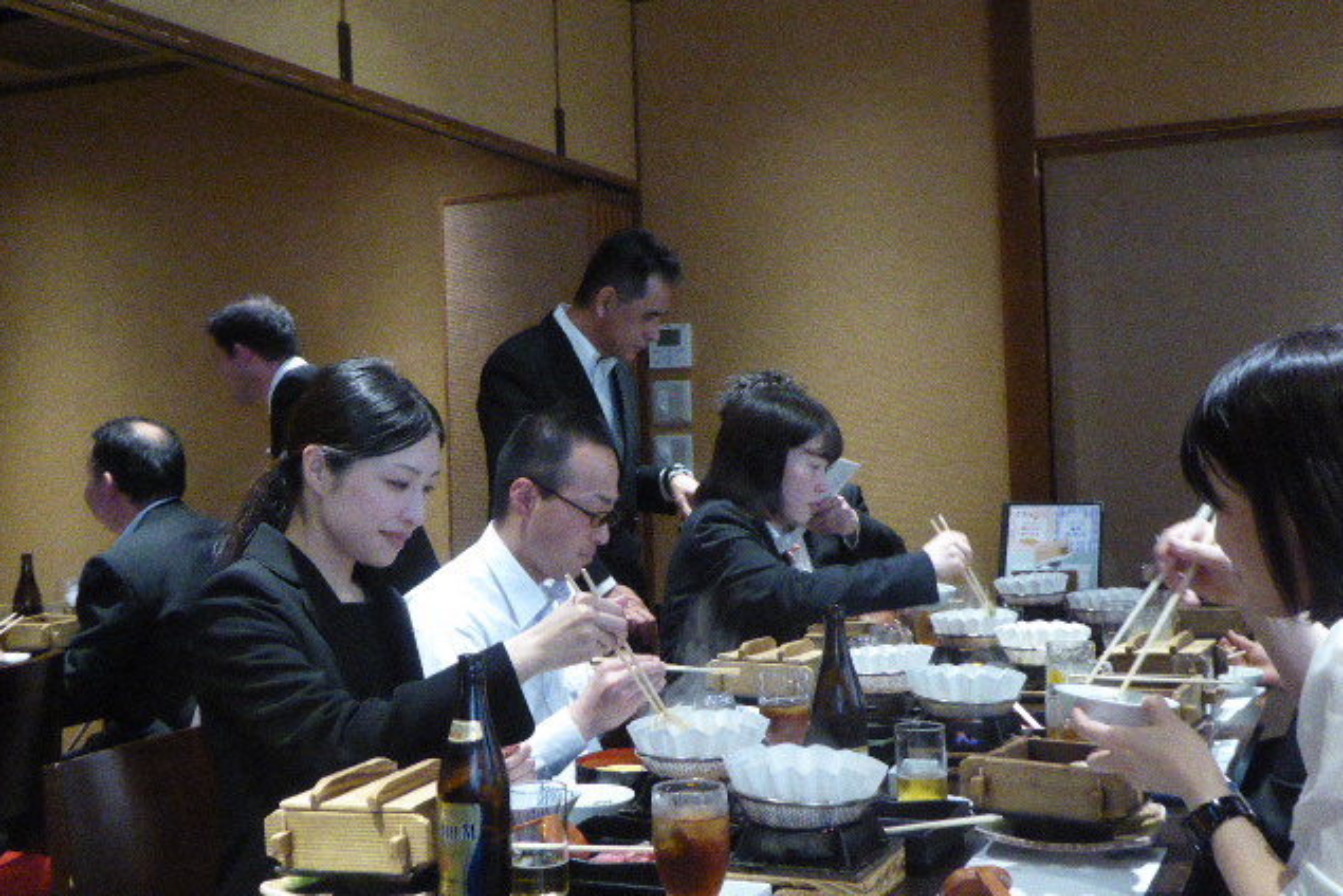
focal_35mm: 44
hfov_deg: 44.5
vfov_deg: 30.5
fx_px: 1642
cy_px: 440
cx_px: 673
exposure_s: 1/20
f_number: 3.8
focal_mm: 7.2
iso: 1600
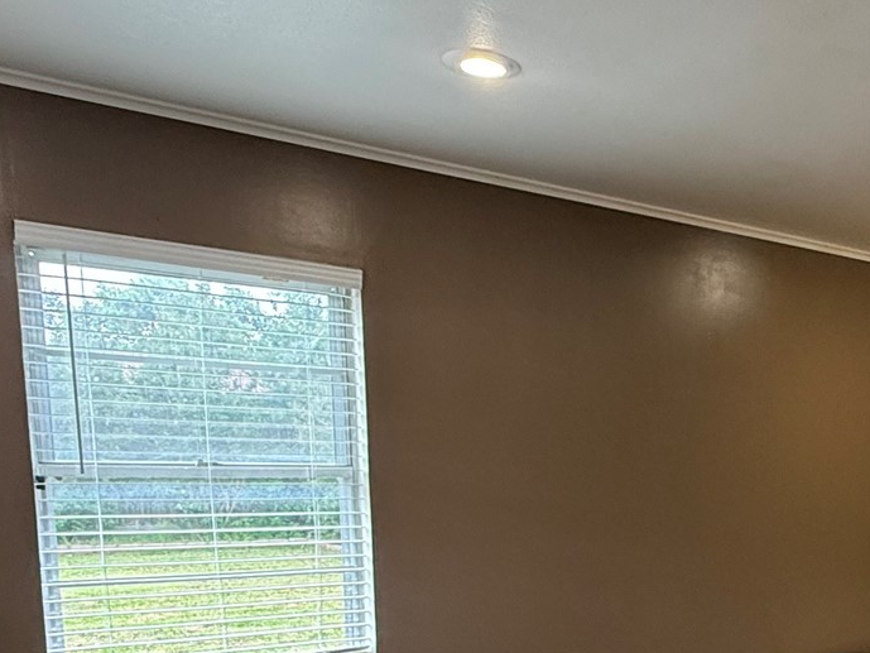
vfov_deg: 34.8
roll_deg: -0.9
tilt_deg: -5.7
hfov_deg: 42.9
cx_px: 816
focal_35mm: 39
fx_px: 980
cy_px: 584
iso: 250
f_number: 2.2
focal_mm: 2.22
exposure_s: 1/120
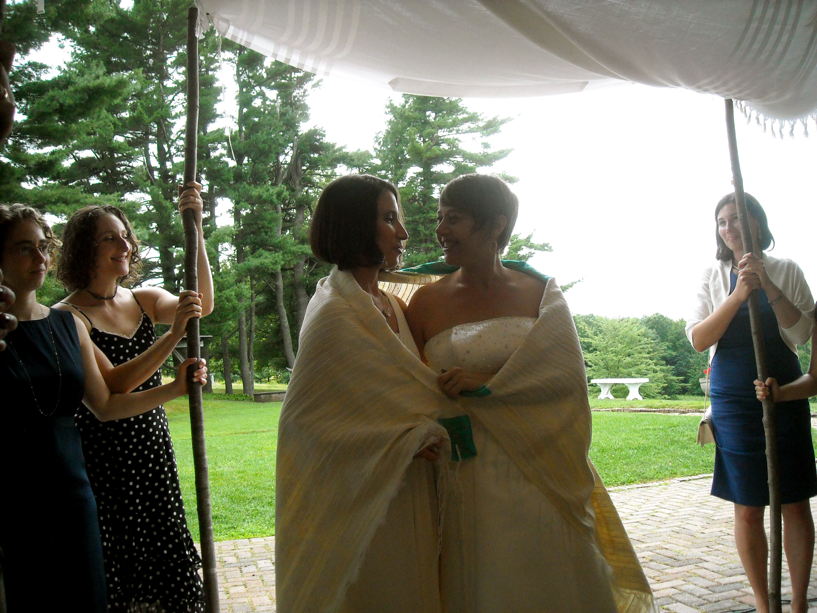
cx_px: 408
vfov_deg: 40.7
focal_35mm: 35
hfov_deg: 52.6
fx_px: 826
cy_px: 306
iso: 417
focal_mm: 5.7
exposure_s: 1/176
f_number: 2.8
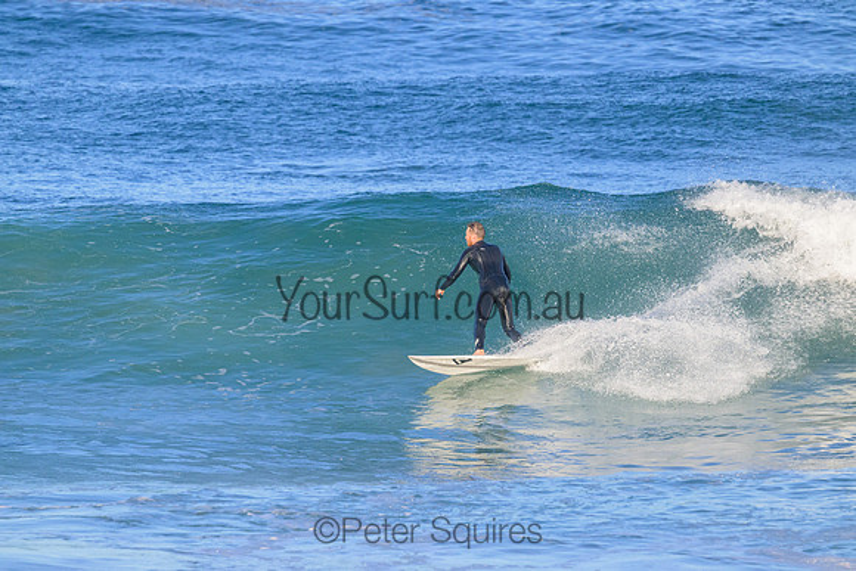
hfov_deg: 3.9
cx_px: 428
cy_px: 286
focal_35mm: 530
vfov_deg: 2.6
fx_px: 12605
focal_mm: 530
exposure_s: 1/2000
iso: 2000
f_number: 10
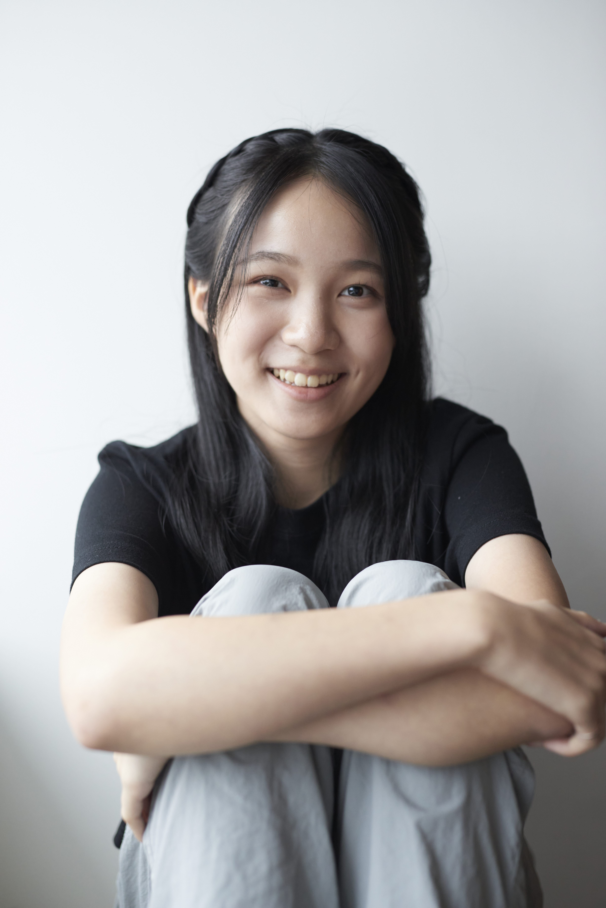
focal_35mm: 50
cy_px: 454
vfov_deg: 39.6
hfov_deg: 27.0
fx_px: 1261
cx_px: 303
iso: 1600
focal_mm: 50
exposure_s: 1/100
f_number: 2.5
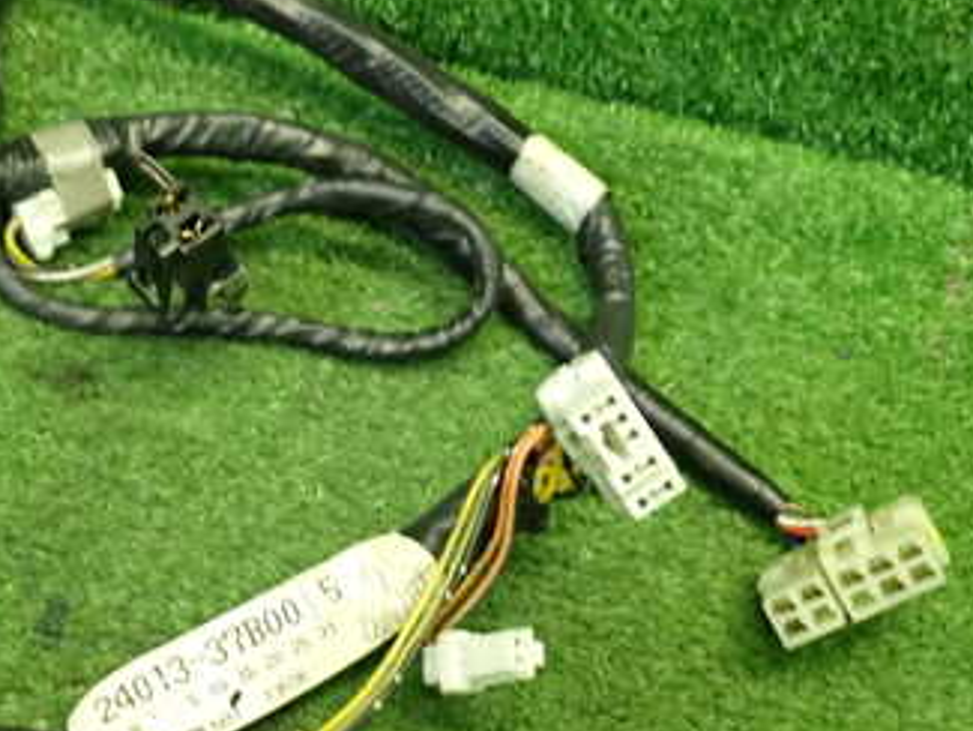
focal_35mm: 59
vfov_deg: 24.2
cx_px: 168
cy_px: 650
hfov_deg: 31.7
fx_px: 1659
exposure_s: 1/30
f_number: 2.4
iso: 250
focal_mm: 5.79
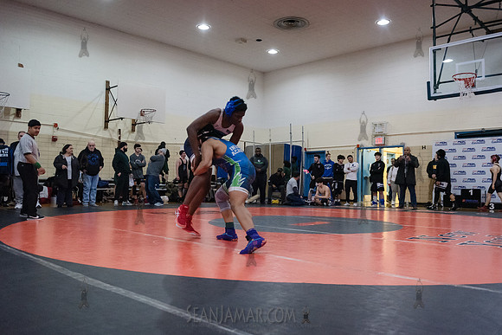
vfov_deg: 38.7
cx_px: 251
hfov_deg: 55.5
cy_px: 168
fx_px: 477
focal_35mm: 34
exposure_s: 1/400
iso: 8000
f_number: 3.2
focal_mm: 32
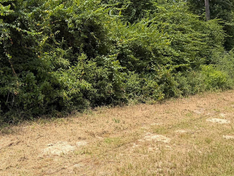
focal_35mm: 44
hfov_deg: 42.5
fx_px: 297
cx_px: 82
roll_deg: +1.4
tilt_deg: +6.9
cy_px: 29
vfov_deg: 31.8
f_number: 1.78
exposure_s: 1/3145
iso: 100
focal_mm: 6.76
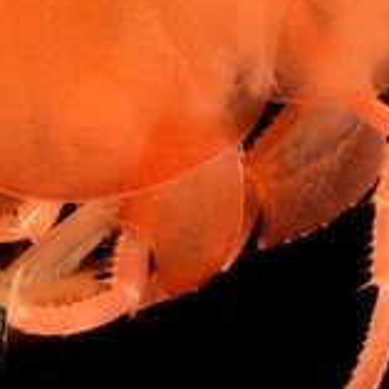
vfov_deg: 1.7
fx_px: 13009
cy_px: 38
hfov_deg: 1.7
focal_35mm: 1023
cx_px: 496
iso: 2000
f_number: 18
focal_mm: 105
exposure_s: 1/60
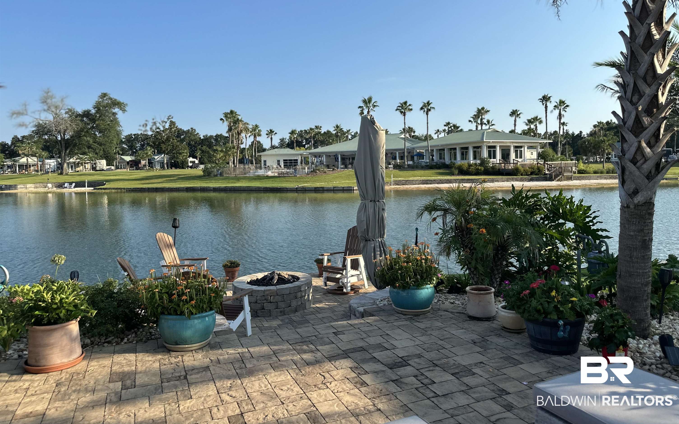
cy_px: 172
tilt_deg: +1.0
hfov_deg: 70.4
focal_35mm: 26
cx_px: 347
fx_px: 481
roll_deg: +1.1
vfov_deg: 47.4
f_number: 1.78
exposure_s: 1/3247
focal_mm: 6.86
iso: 80
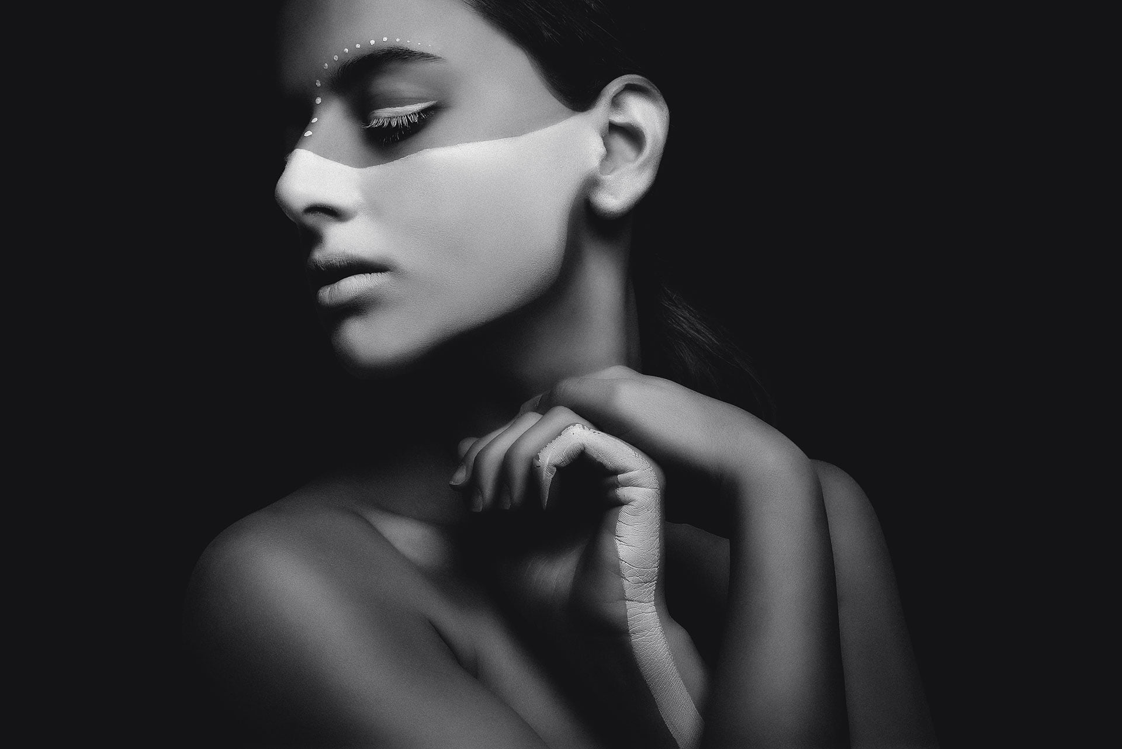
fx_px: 1559
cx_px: 561
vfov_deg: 27.0
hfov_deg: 39.6
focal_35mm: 50
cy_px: 374
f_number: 18
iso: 100
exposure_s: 1/125
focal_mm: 50
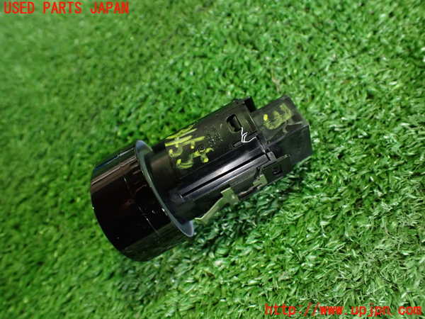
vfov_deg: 46.8
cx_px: 212
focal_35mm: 30
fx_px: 368
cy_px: 160
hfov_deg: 60.0
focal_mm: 5.4
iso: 800
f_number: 2.3
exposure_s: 1/60
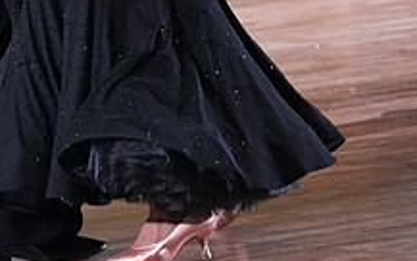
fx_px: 6199
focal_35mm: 545
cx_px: 76
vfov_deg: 2.4
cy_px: -198
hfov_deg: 3.9
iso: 10000
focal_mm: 200
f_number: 5
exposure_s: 1/400
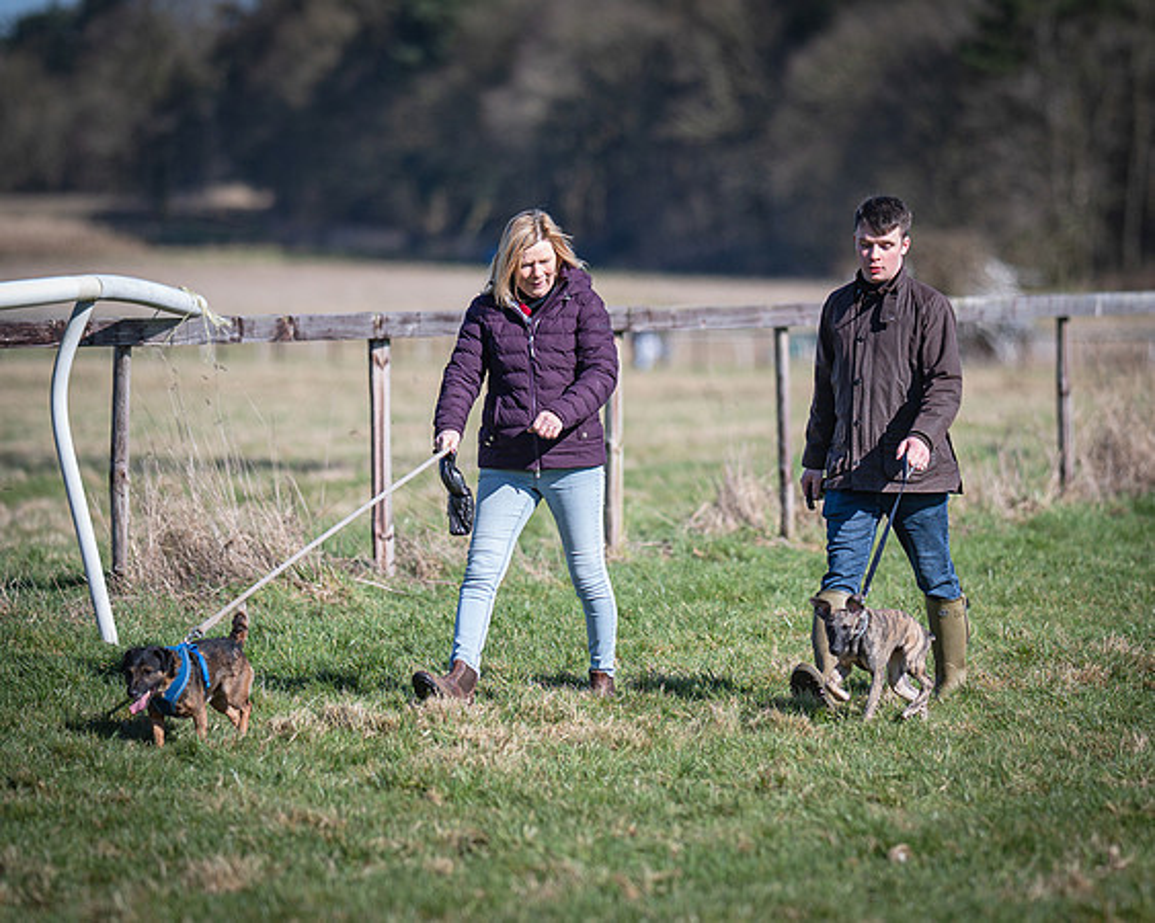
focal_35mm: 300
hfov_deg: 6.4
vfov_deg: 5.2
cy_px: 438
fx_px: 10250
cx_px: 776
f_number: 1.8
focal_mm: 135
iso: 50
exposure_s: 1/2500
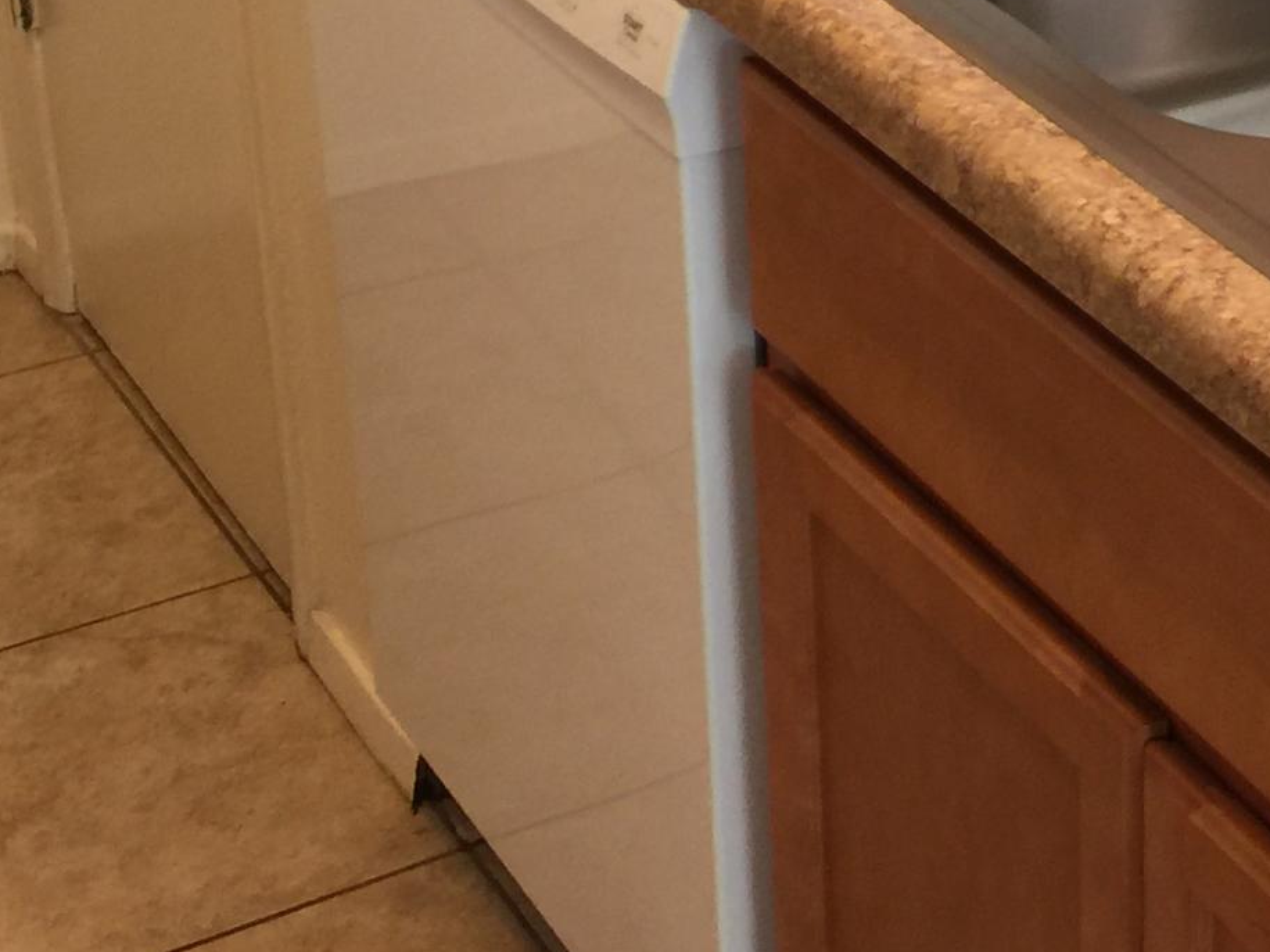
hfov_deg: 19.7
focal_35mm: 95
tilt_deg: -24.3
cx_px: 1404
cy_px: 61
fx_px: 3485
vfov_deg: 15.4
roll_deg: -2.3
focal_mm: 4.15
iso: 40
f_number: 2.2
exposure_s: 1/15
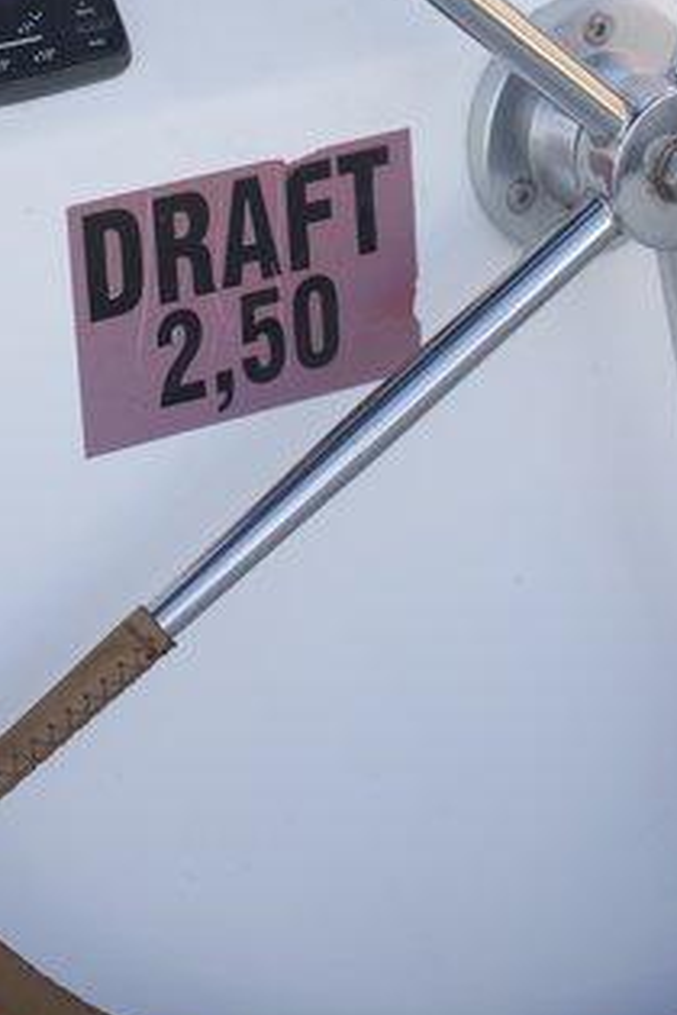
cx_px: 550
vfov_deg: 14.0
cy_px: -174
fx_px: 4033
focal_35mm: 143
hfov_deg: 9.6
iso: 63
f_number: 2.2
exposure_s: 1/500
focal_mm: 50
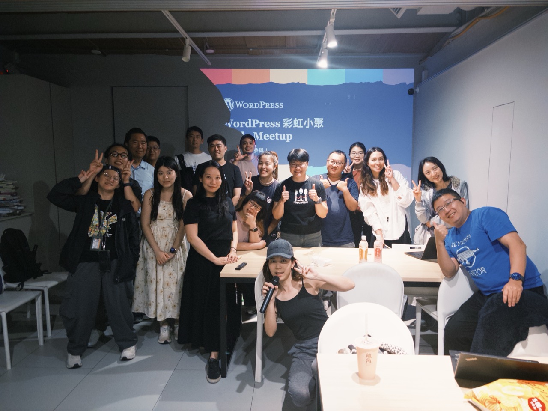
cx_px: 274
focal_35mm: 26
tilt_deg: -7.8
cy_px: 206
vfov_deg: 53.1
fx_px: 412
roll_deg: -0.6
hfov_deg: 67.3
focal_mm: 5.96
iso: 125
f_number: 1.6
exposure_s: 1/60
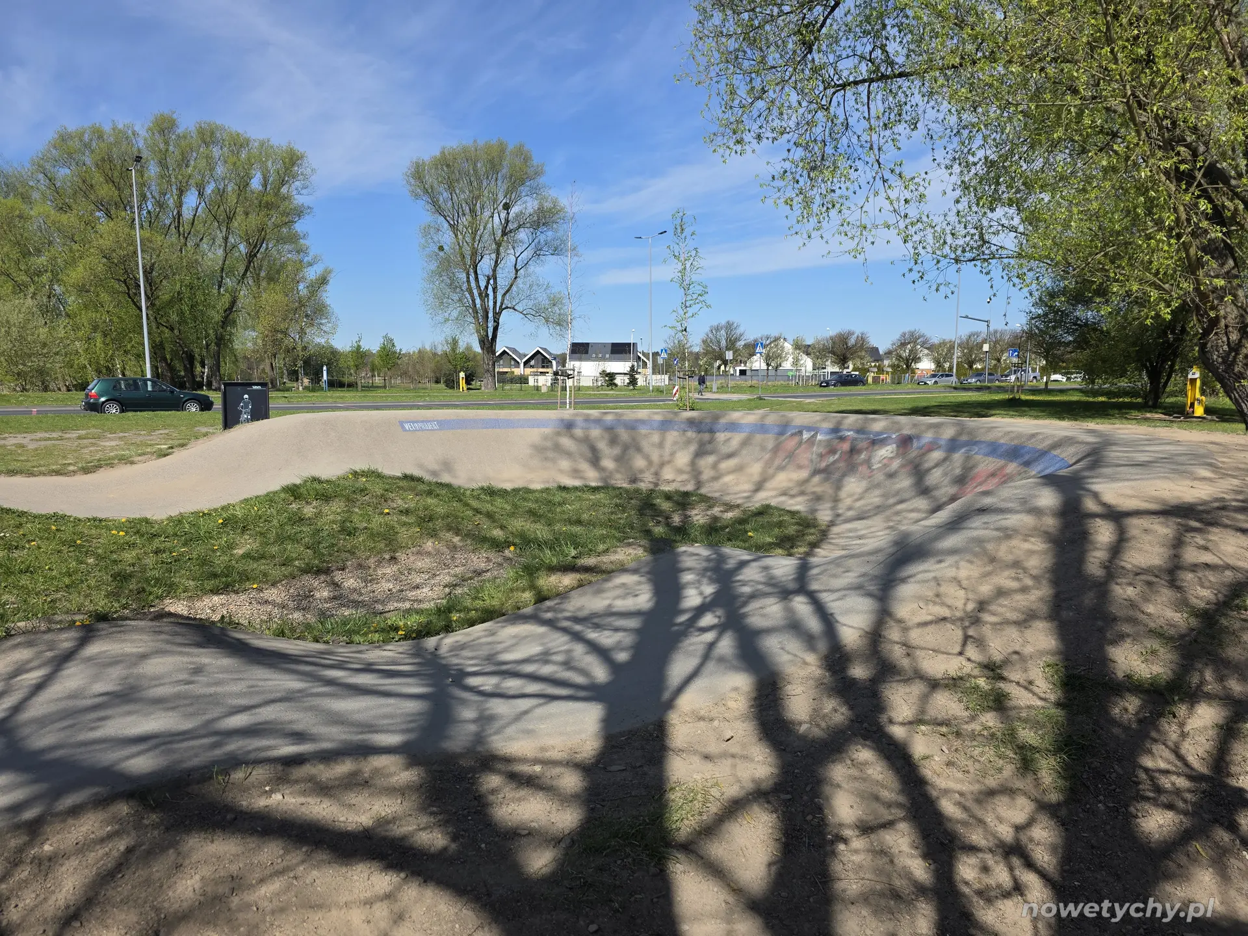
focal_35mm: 23
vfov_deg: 58.9
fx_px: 829
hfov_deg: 73.9
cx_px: 624
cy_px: 468
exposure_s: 1/5447
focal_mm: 6.3
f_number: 1.7
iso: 80
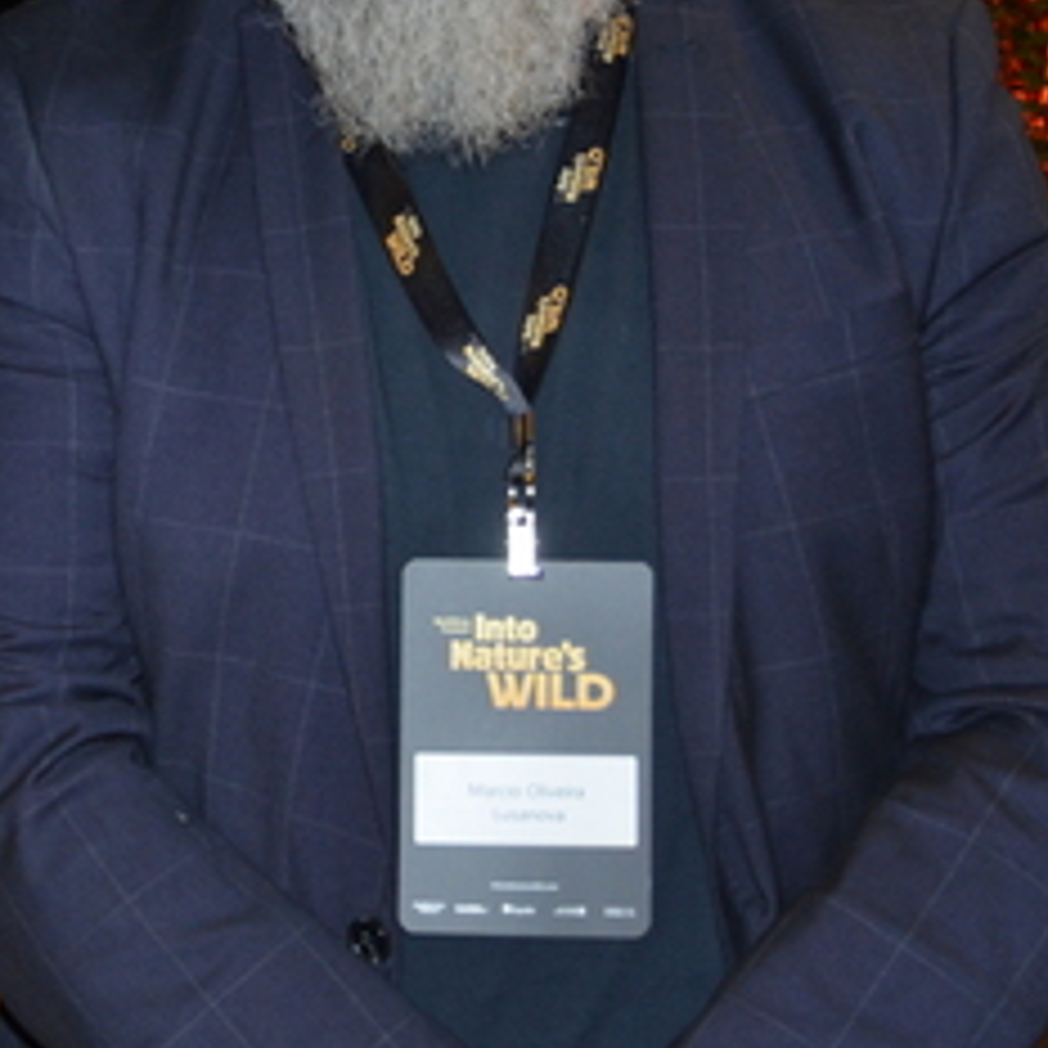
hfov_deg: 20.2
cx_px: 76
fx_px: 2877
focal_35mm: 84
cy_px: 351
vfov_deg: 20.6
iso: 800
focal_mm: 22
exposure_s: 1/60
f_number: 3.5
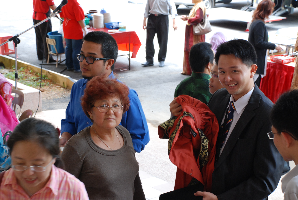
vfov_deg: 17.6
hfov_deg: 25.9
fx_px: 647
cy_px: 100
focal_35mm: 78
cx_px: 149
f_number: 6.3
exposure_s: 1/100
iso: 800
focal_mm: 52
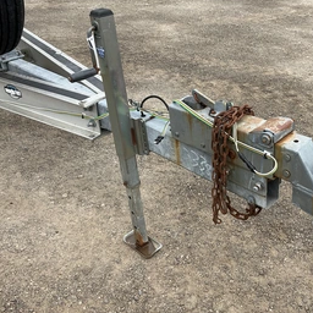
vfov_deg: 41.8
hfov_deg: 41.4
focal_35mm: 40
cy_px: 138
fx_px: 409
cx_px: 204
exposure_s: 1/829
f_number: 1.8
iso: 25
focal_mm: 3
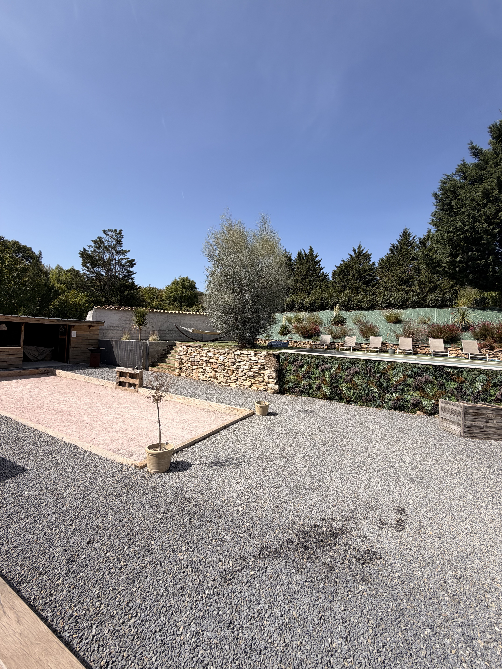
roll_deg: -2.7
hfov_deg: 85.7
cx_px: 251
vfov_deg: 102.1
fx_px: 271
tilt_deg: +0.6
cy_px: 334
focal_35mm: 14
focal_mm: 2.22
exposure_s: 1/830
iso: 20
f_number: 2.2
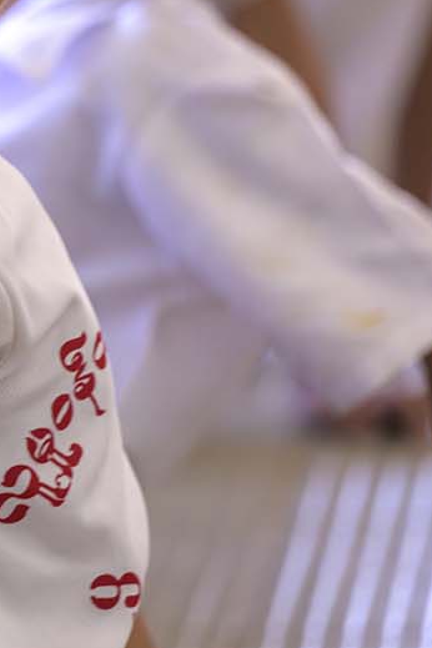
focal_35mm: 527
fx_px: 9485
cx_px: -149
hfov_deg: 2.6
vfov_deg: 3.9
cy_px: 127
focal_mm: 190
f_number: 2.8
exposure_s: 1/320
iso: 560
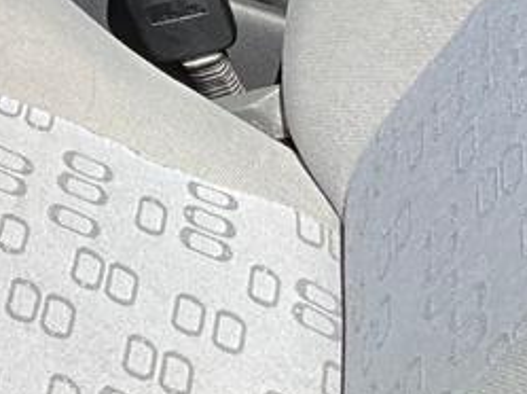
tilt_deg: -27.6
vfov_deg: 9.7
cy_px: -455
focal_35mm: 140
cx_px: -616
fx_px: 2128
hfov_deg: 12.1
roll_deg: -4.4
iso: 25
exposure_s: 1/883
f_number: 1.8
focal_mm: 3
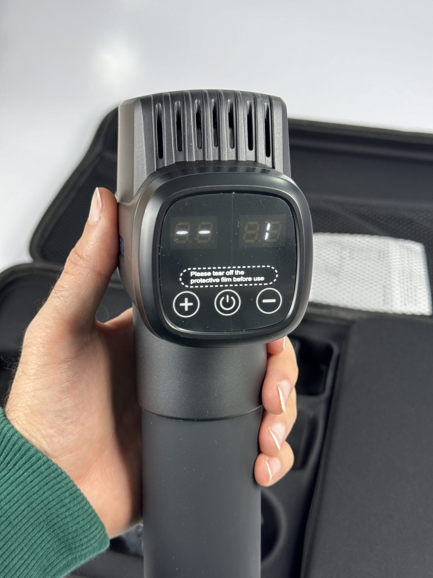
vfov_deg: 39.7
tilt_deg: -49.4
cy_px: 289
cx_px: 216
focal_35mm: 48
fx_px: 801
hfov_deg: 30.3
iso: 100
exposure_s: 1/101
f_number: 1.78
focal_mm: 6.76
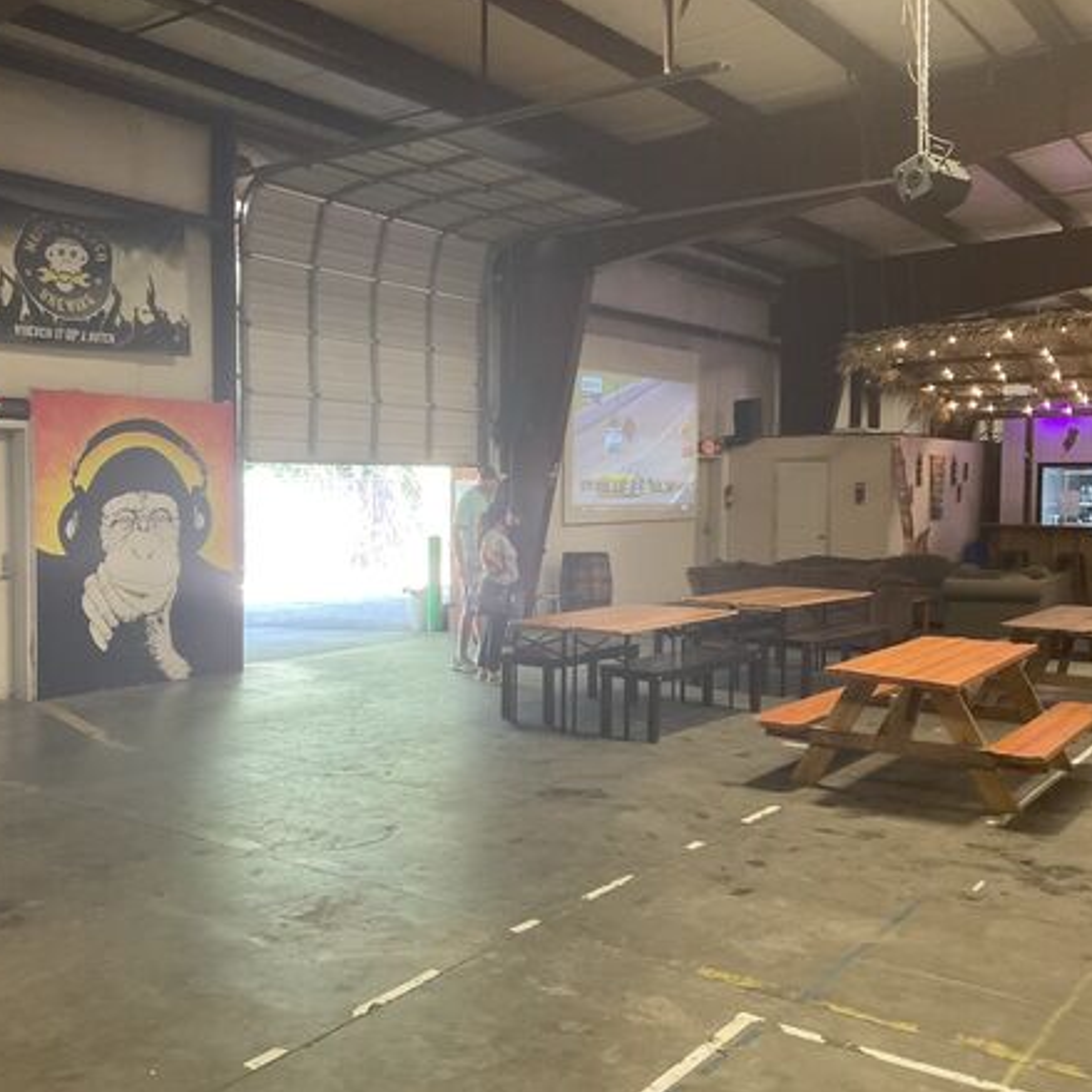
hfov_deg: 46.9
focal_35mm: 35
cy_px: 545
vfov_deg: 47.2
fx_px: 1249
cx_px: 433
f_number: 1.8
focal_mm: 3
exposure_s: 1/60
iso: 200
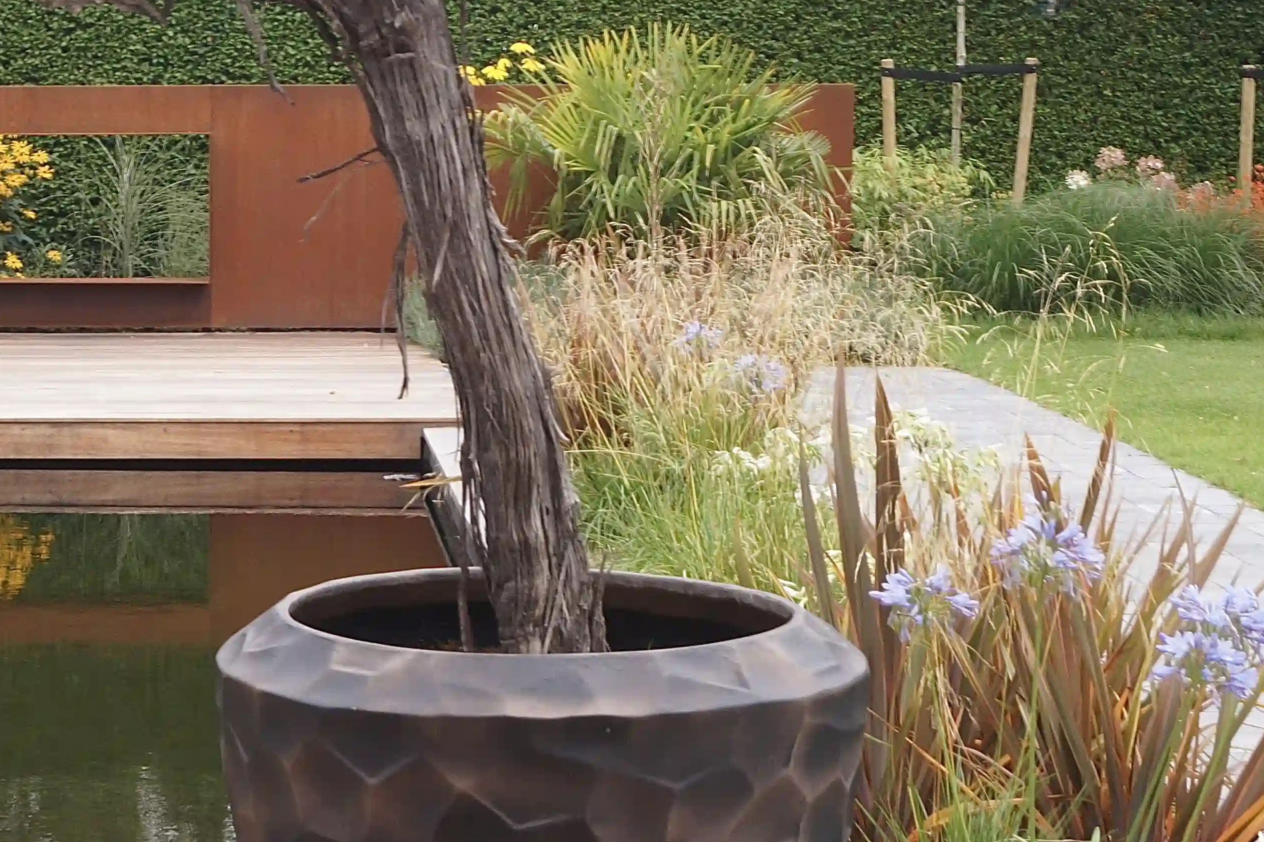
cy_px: 434
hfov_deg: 23.5
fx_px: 2948
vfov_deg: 16.2
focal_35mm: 84
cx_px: 86
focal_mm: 26
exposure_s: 1/6
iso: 200
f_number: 13
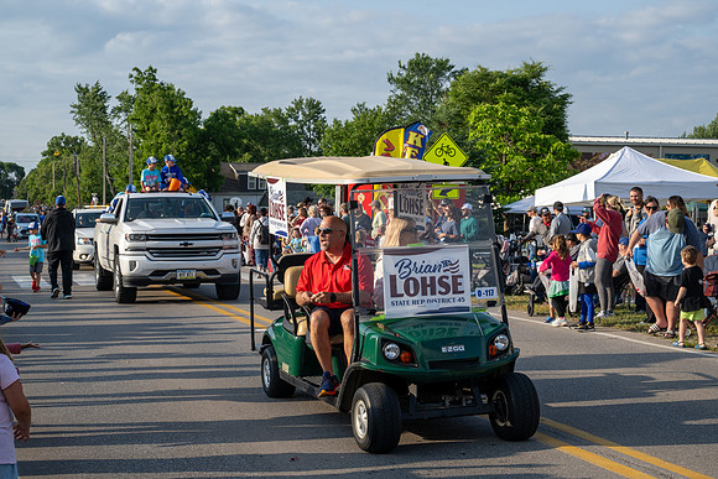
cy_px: 240
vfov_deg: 23.4
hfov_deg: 34.5
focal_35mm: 58
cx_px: 359
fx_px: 1157
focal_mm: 58
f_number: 10
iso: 250
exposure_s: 1/250
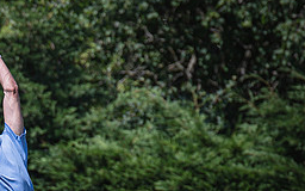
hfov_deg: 3.6
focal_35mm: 576
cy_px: 291
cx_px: 50
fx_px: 4788
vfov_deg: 2.3
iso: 100
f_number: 2.8
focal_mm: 92
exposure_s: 1/2500
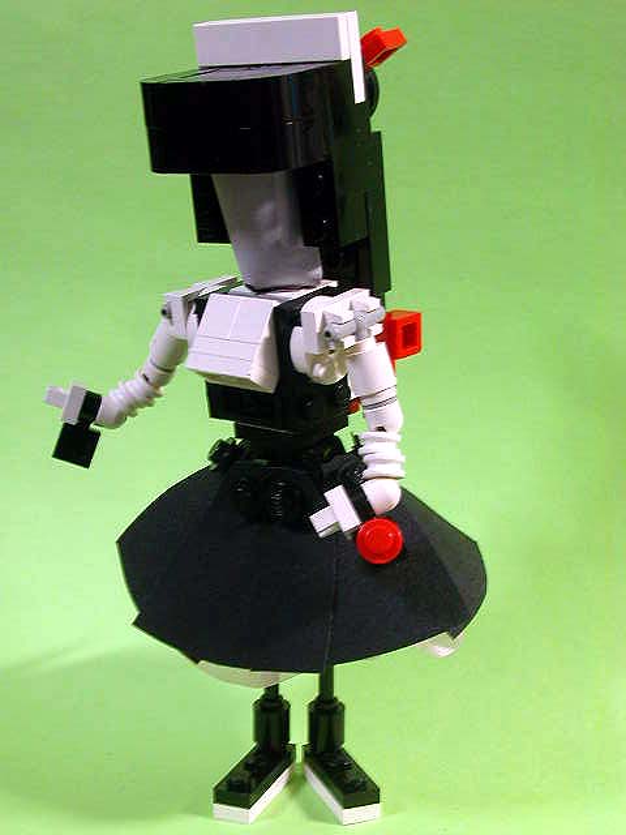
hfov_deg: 22.9
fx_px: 1543
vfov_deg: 30.3
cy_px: 418
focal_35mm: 64
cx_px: 313
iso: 100
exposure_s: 1/7
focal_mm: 9.7
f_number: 3.5
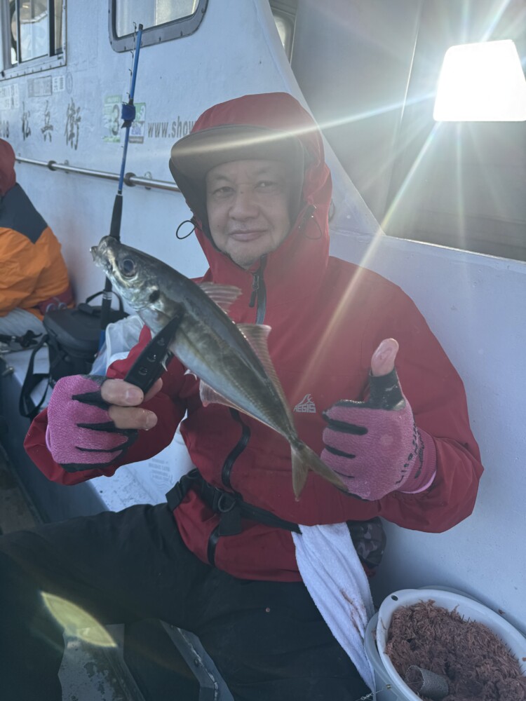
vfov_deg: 71.6
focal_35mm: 24
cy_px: 350
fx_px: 486
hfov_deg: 56.8
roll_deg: -6.2
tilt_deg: -17.0
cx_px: 263
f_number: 1.78
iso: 80
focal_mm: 6.76
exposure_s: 1/1131
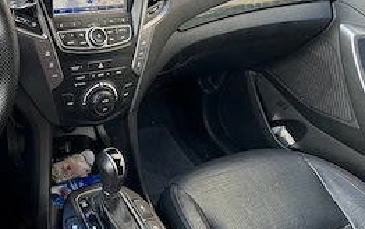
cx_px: 24
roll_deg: -6.5
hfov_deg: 49.3
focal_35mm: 34
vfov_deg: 36.6
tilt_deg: -35.9
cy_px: 61
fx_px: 338
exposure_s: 1/99
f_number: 2.2
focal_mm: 2.22
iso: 125
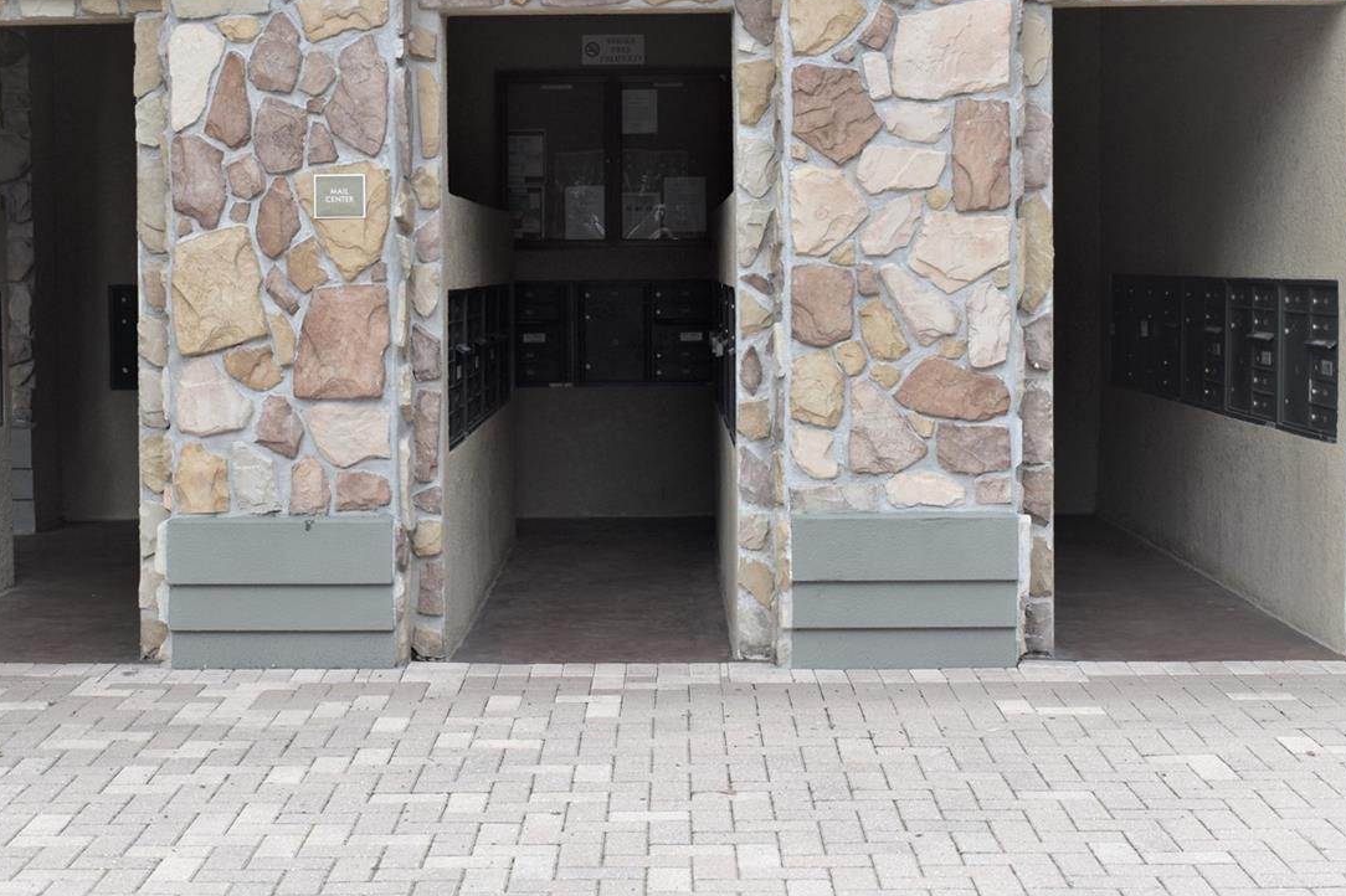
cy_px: 347
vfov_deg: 21.9
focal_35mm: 62
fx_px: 2317
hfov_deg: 32.3
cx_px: 549
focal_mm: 28
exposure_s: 1/250
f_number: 7.1
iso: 200
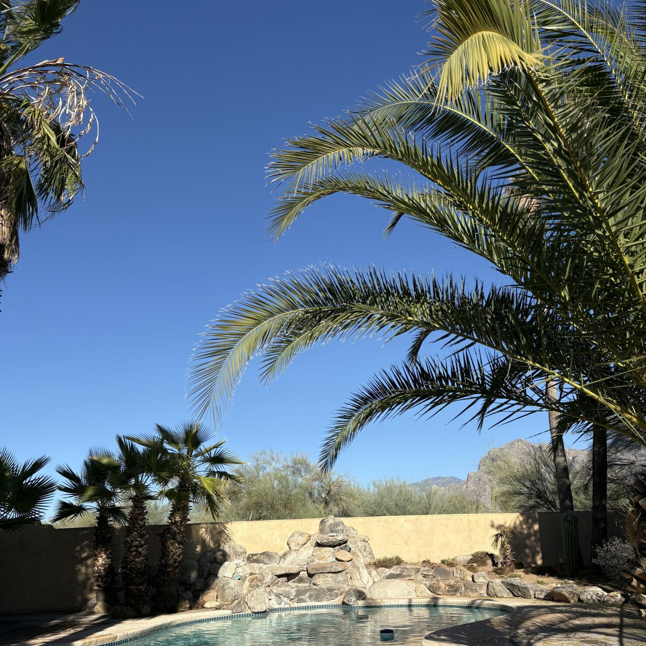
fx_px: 655
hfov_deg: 52.5
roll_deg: +2.6
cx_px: 324
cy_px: 432
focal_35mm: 31
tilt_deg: +11.1
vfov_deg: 51.5
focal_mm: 5.96
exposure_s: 1/4329
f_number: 1.6
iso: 50
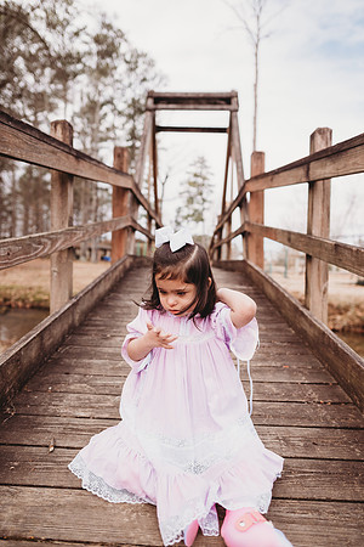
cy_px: 274
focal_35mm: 24
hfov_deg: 53.1
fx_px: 364
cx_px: 182
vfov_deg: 73.7
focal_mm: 24
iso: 100
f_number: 2.5
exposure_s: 1/1000
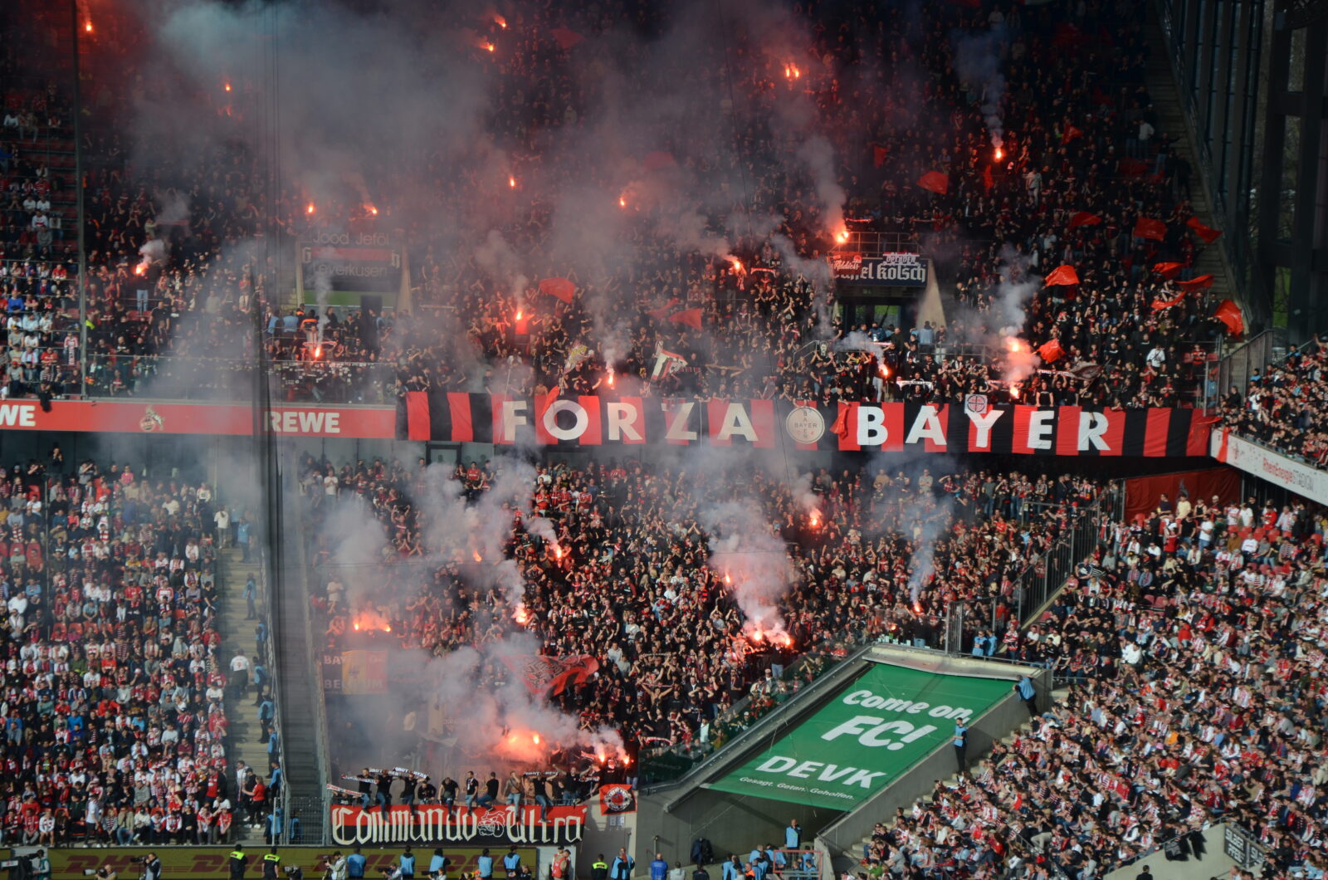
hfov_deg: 14.0
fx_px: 5412
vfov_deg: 9.3
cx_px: 664
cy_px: 440
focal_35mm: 147
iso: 200
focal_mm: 98
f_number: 7.1
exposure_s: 1/800
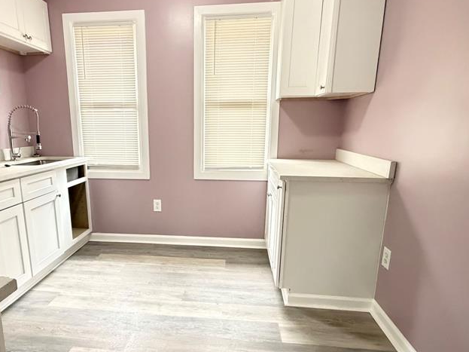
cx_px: 199
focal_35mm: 23
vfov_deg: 58.7
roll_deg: +0.1
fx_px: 312
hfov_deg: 73.5
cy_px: 195
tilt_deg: -12.3
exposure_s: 1/60
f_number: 2.2
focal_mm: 2.22
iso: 1250
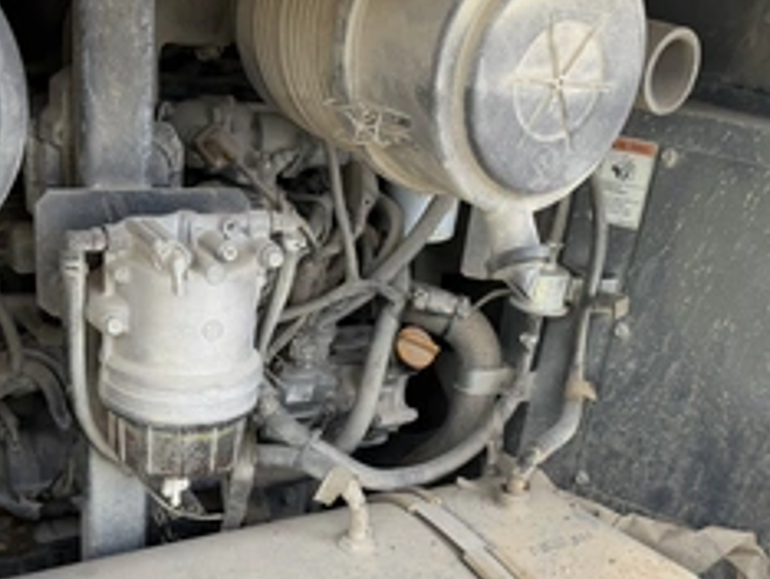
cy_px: 434
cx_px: 401
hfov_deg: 45.7
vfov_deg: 34.5
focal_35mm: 41
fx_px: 913
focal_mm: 6.76
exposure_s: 1/1230
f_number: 1.78
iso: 100
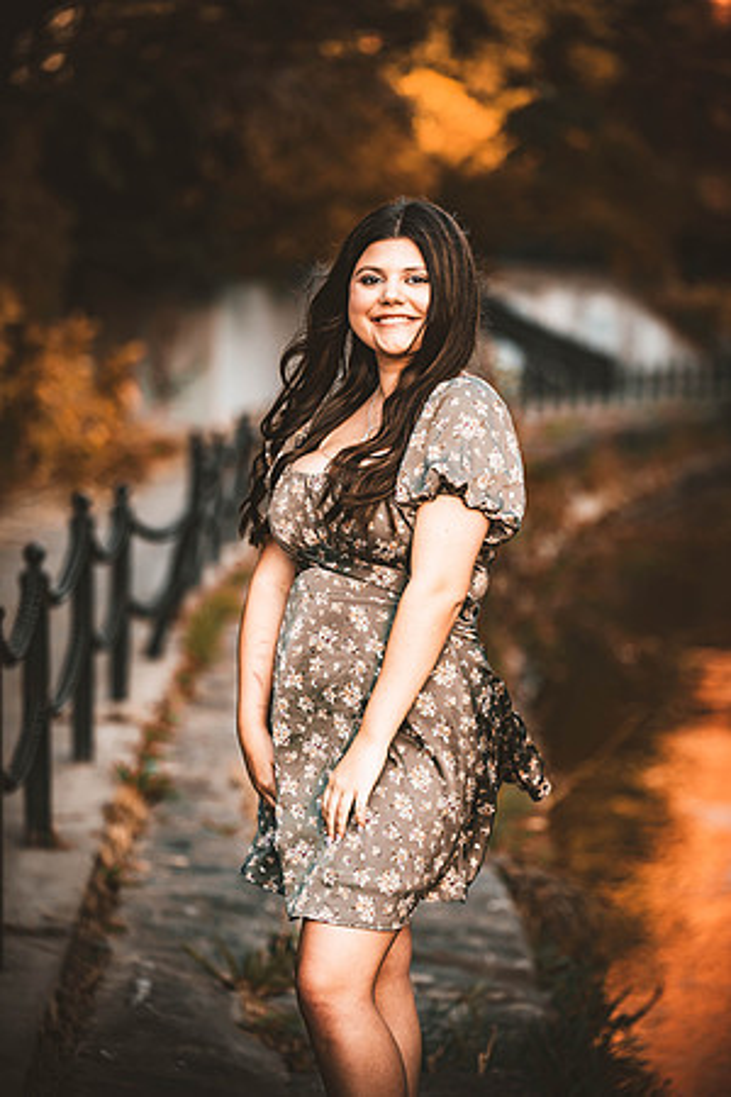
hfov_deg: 11.2
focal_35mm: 122
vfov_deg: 16.8
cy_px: 548
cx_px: 366
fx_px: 3716
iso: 400
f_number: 2.8
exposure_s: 1/400
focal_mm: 122
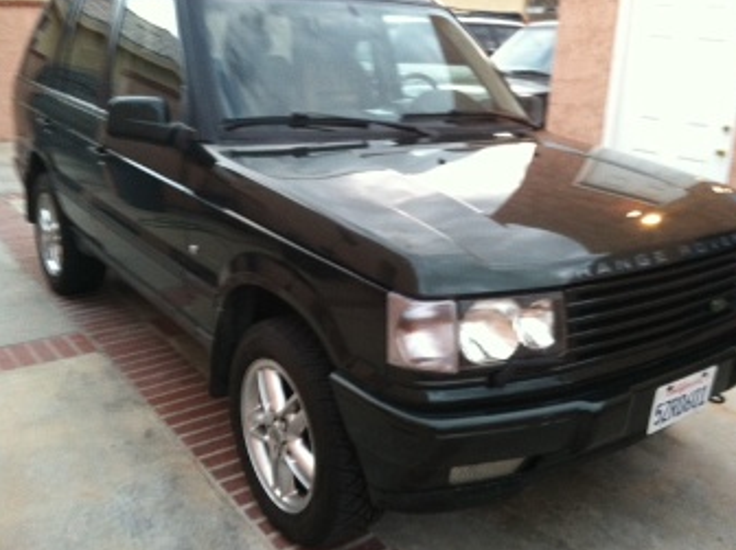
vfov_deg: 37.6
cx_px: 398
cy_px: 272
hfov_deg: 49.0
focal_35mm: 38
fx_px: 807
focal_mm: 3.85
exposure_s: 1/15
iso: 200
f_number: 2.8
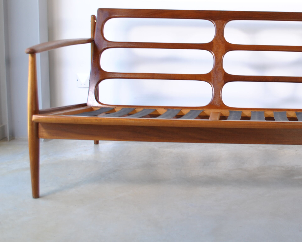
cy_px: 71
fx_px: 509
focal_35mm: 57
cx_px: 274
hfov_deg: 31.4
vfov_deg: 26.4
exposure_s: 1/25
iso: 100
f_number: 5.6
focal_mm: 20
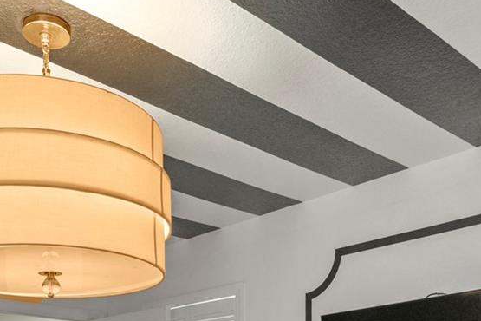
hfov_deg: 40.3
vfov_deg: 23.9
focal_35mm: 49
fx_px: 655
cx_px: 208
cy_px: 426
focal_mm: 17
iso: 320
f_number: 8
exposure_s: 1.3
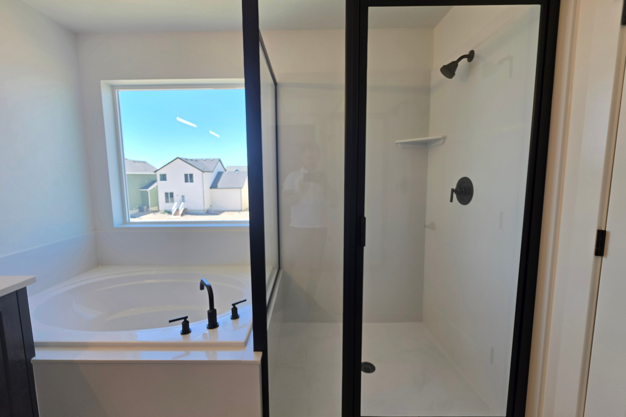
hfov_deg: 104.2
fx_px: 243
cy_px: 206
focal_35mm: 14
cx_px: 304
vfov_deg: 81.2
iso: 20
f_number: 1.9
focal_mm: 2.2
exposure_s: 1/120
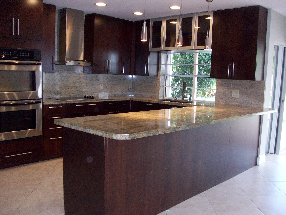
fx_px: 281
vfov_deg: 41.8
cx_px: 143
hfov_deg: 54.0
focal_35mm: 34
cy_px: 108
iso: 200
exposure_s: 1/60
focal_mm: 5.7
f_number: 2.8
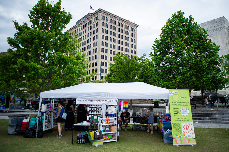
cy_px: 77
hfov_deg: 69.4
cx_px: 122
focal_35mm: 26
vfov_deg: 49.5
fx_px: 165
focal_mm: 24
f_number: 2.8
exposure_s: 1/400
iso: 400
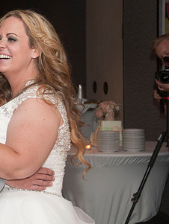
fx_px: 865
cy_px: 87
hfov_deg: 10.9
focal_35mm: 133
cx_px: -40
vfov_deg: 14.8
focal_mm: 48
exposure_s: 1/60
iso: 800
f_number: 5.6
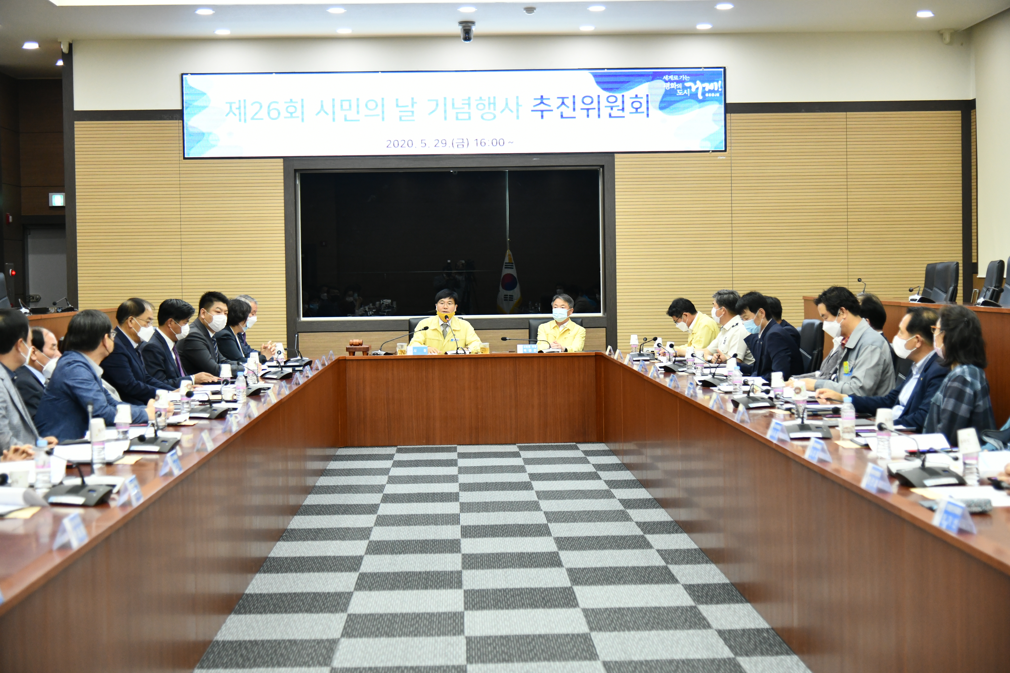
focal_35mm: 58
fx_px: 1627
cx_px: 505
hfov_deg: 34.5
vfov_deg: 23.4
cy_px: 336
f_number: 4
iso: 2200
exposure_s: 1/250
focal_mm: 58
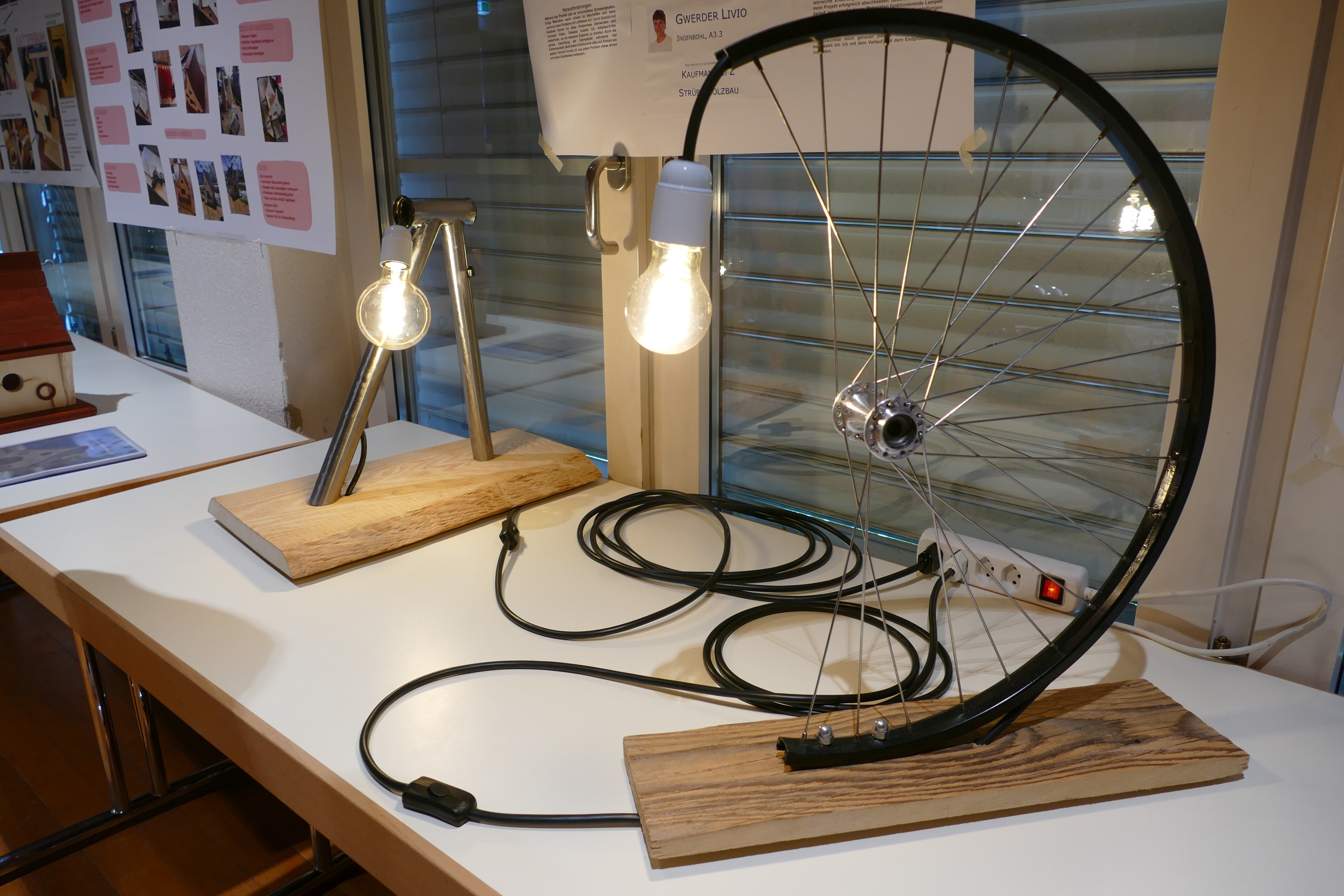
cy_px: 448
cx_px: 672
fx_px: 933
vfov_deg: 51.3
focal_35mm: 25
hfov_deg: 71.5
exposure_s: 1/60
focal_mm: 9.12
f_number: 2.8
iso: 160
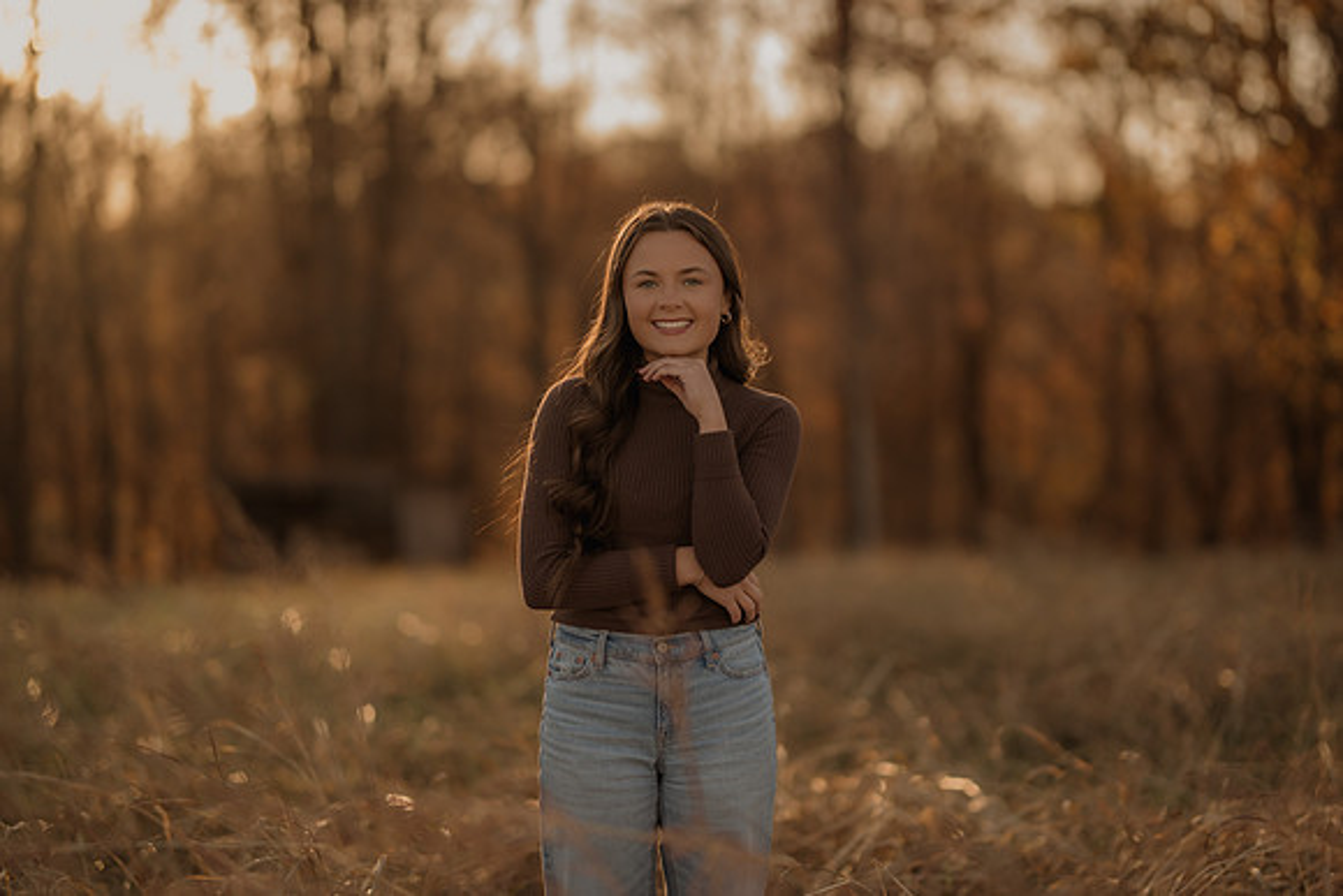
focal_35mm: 85
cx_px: 672
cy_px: 448
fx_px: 3172
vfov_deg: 16.1
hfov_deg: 23.9
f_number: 1.4
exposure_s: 1/1250
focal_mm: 85
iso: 200
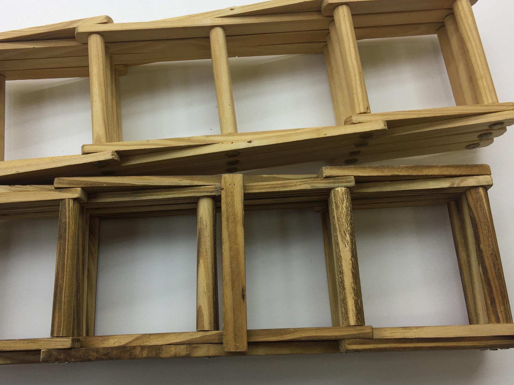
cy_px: 188
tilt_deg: -74.0
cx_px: 213
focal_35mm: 36
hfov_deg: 51.1
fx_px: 535
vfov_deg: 39.7
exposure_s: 1/100
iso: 50
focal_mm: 4.15
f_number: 2.2
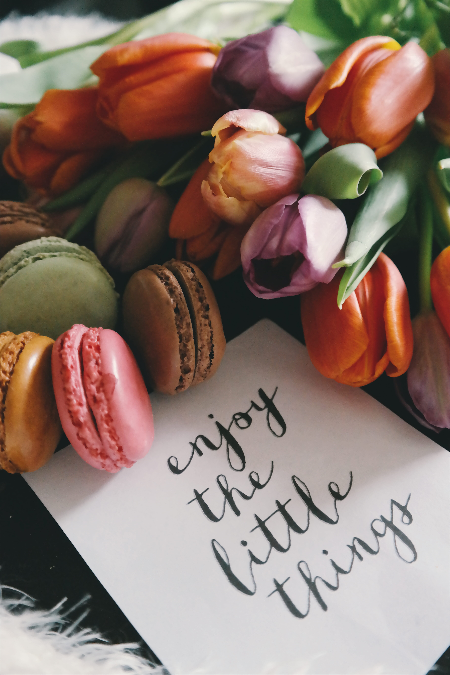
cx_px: 225
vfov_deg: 57.2
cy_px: 338
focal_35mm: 33
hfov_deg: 40.0
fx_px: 619
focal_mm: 22
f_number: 4
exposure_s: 1/40
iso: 3200
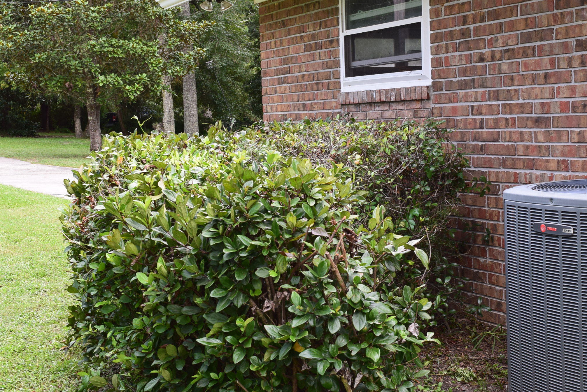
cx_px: 352
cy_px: 217
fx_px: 909
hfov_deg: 35.6
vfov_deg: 24.3
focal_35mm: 56
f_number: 9
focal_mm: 25
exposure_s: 1/100
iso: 400
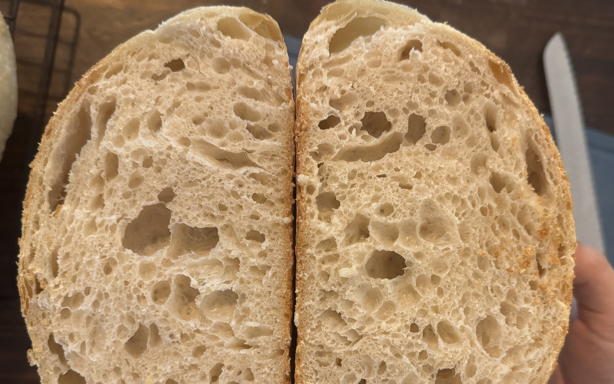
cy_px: 273
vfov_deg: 37.7
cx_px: 340
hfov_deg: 58.0
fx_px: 552
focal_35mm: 33
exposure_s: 1/40
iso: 640
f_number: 1.78
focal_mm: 6.76
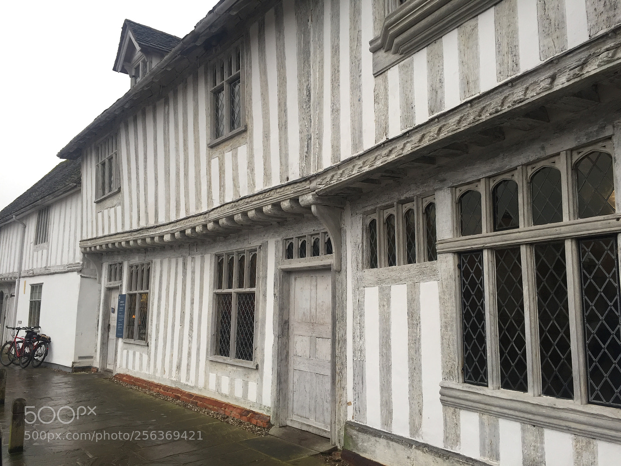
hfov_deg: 61.7
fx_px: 520
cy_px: 233
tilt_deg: +8.2
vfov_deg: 48.2
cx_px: 310
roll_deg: -0.9
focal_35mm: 29
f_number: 2.2
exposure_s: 1/100
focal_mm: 4.15
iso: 50
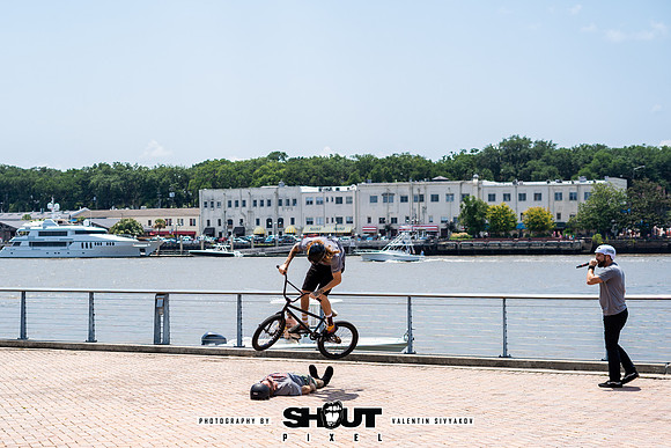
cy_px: 273
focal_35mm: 65
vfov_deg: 21.1
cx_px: 245
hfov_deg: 31.0
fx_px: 1203
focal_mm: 50
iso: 125
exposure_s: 1/1600
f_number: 3.5
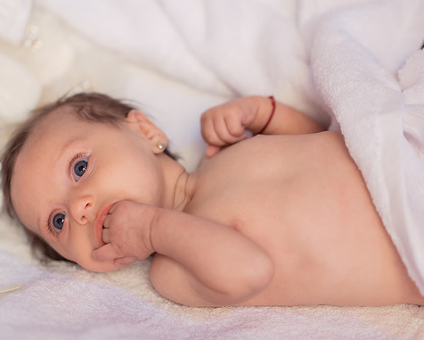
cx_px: 186
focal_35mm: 115
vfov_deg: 13.4
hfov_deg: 16.7
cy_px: 203
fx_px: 1443
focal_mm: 85
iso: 1600
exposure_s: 1/200
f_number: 2
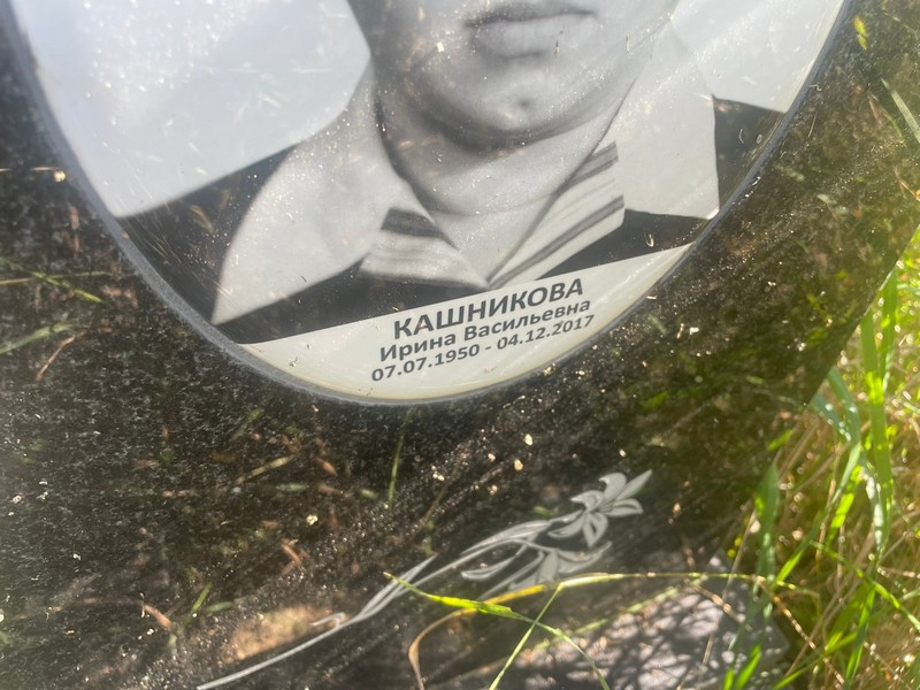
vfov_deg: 53.1
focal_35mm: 26
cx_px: 460
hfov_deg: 67.3
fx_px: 691
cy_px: 345
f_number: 1.6
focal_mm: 4.2
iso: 40
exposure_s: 1/121
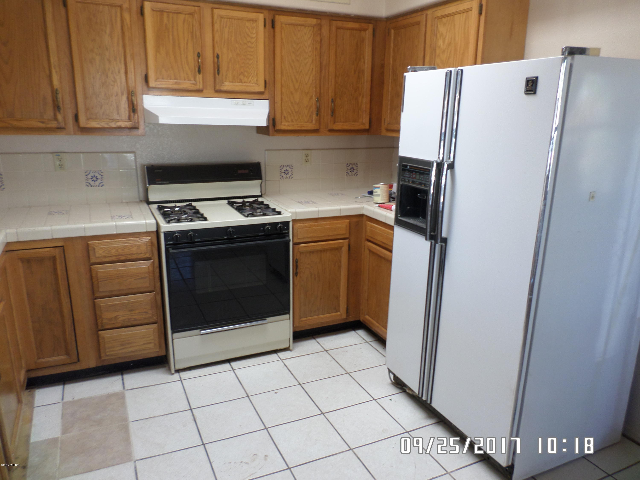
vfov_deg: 54.9
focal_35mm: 25
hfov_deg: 69.4
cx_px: 320
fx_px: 462
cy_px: 240
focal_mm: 4.5
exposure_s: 1/45
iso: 80
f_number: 2.5
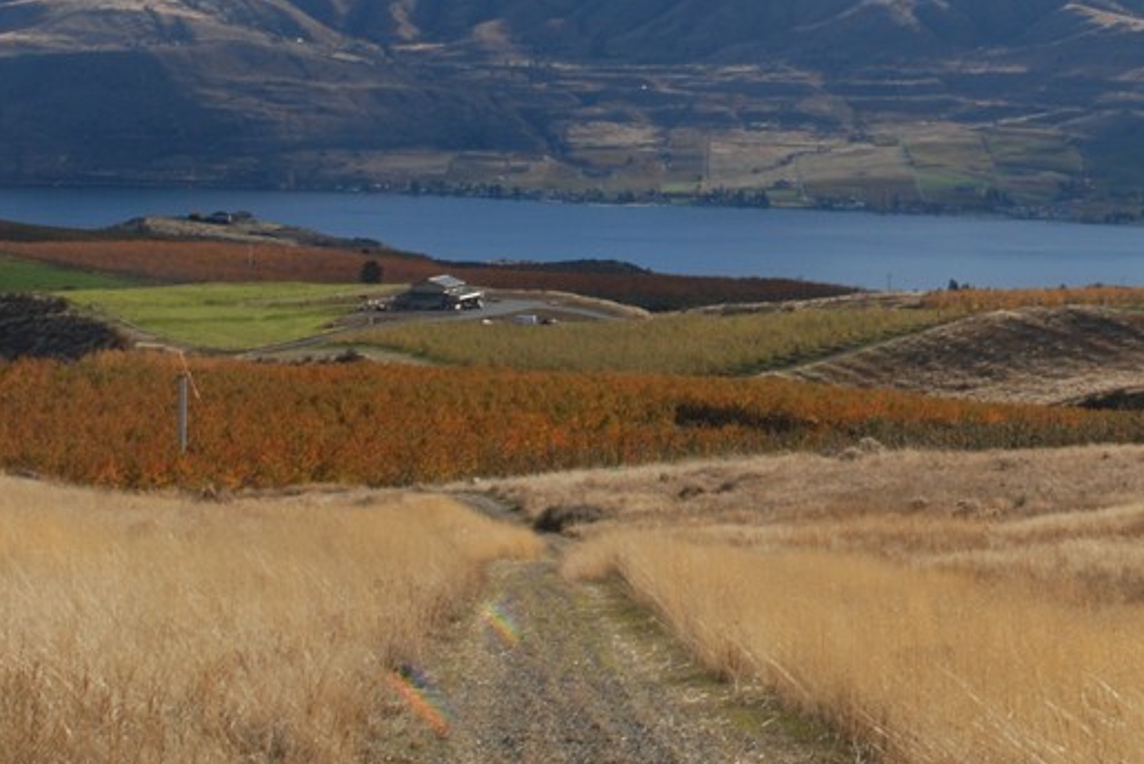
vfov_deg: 13.5
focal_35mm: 101
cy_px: 122
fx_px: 3211
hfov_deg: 19.9
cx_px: 1003
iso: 200
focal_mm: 32
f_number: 9
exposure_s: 1/200
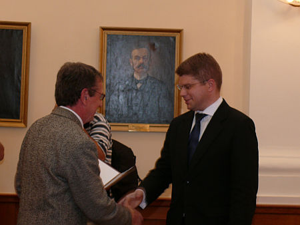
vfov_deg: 19.4
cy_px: 112
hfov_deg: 25.6
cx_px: 150
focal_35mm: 76
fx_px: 659
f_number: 4
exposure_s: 1/30
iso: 100
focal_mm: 11.6
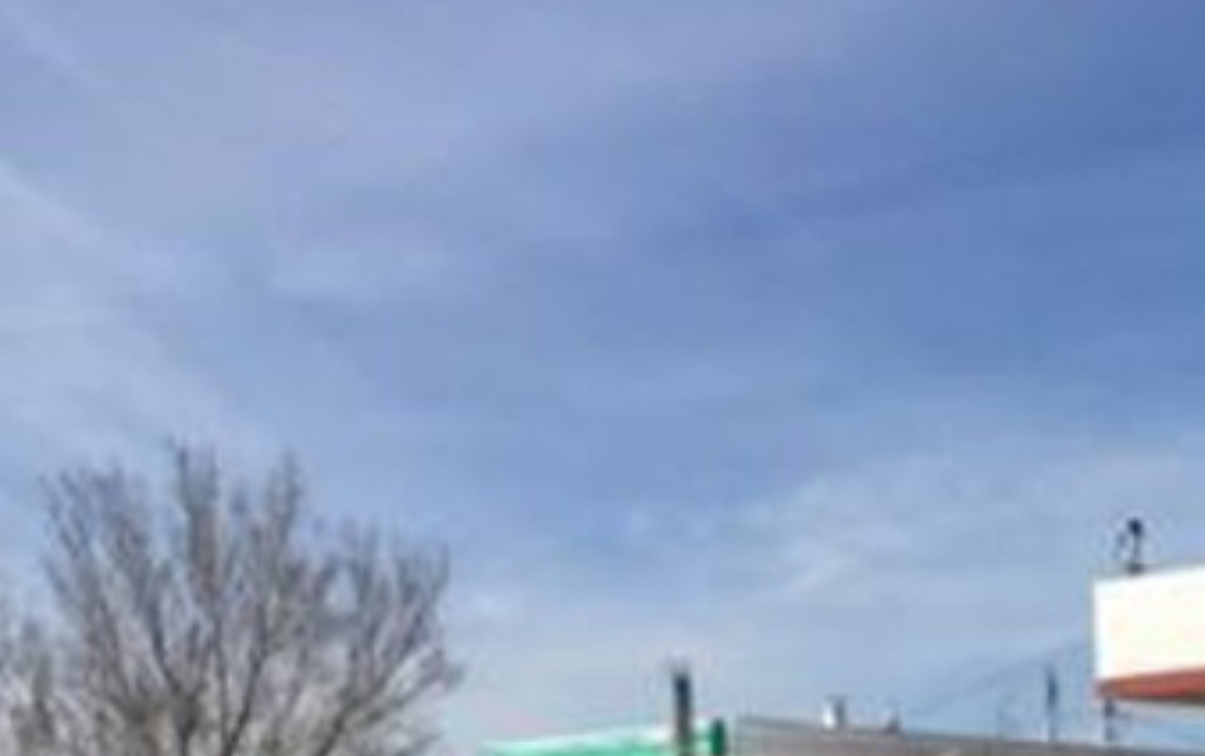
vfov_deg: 13.3
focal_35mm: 93
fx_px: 3057
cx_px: 1818
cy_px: 1152
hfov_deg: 19.4
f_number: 2.2
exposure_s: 1/2825
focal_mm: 4.15
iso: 32
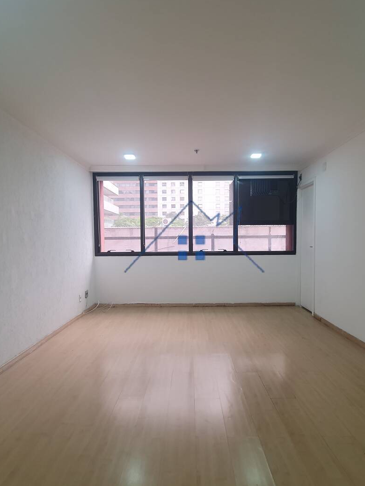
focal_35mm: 18
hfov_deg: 71.6
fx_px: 253
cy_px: 243
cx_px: 190
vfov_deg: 87.8
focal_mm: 1.8
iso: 125
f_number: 2.2
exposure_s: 1/60
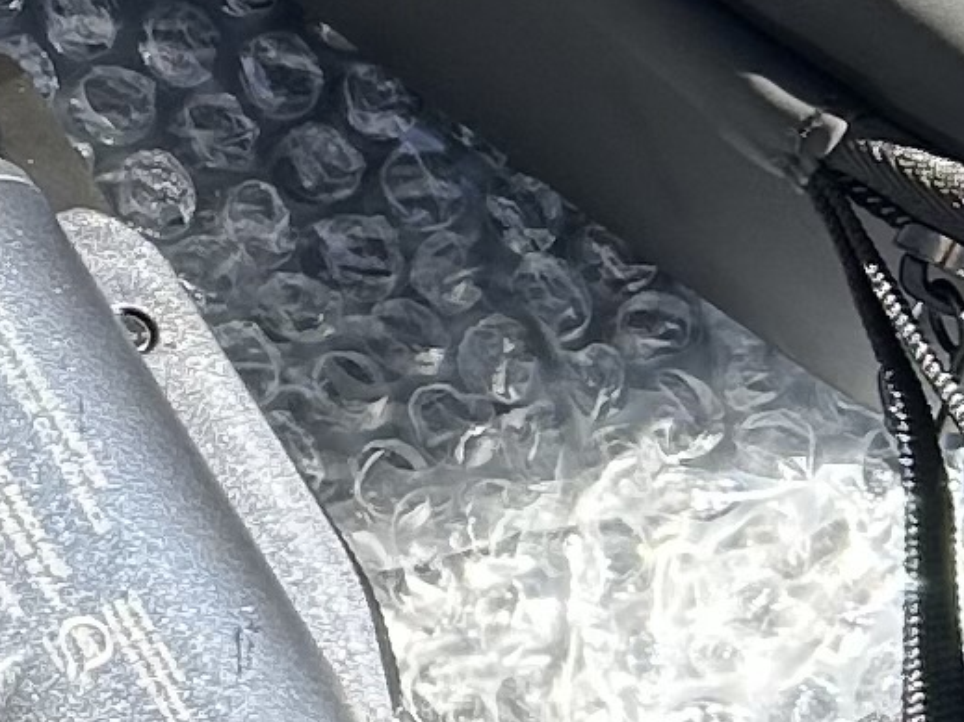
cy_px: 271
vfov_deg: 7.3
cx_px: -1361
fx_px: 5624
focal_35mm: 202
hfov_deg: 8.9
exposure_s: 1/604
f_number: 1.5
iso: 50
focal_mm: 5.7
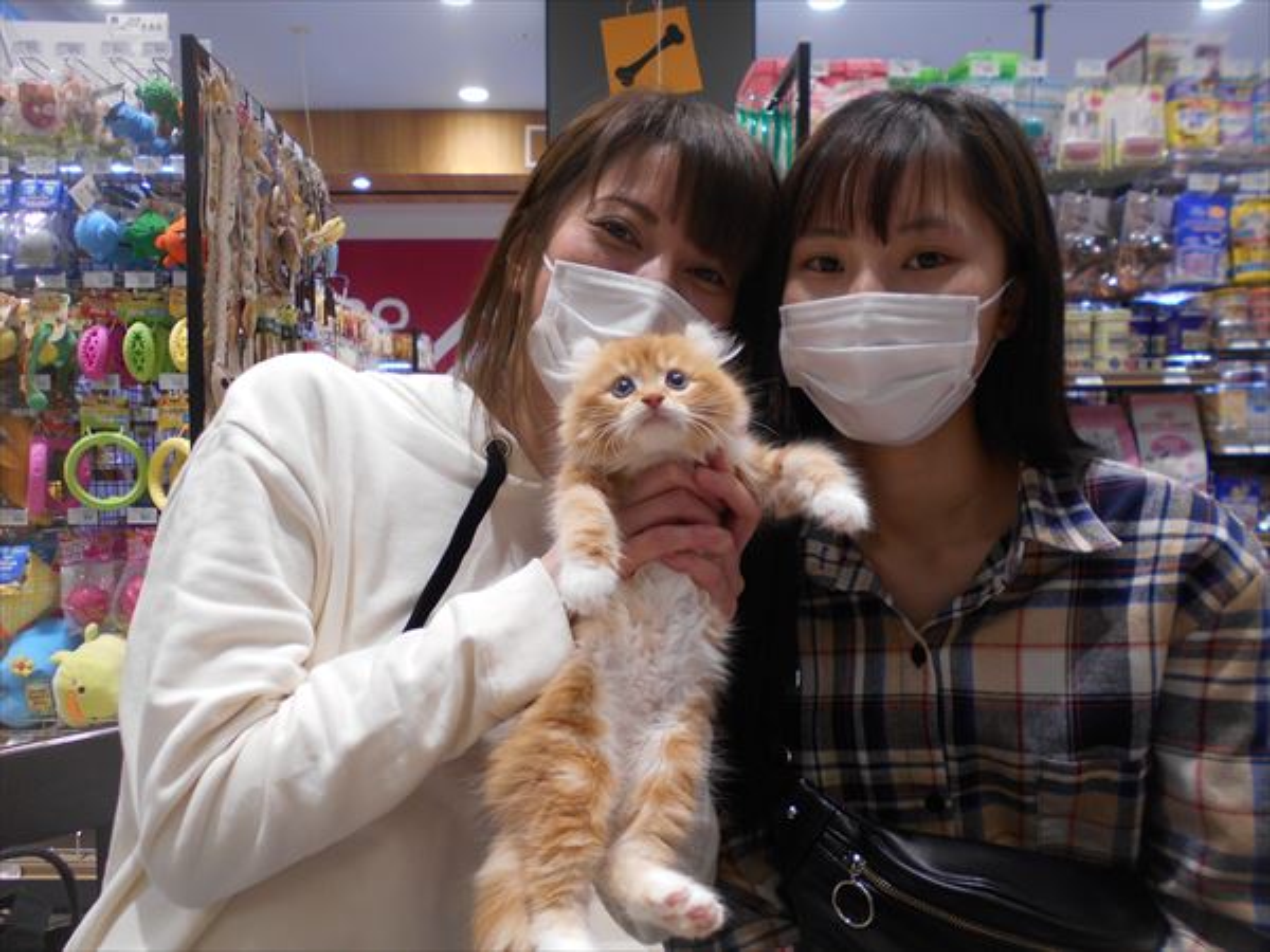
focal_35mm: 26
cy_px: 476
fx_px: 954
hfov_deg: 67.3
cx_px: 635
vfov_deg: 53.1
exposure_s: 1/30
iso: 140
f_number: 3.2
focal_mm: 4.6
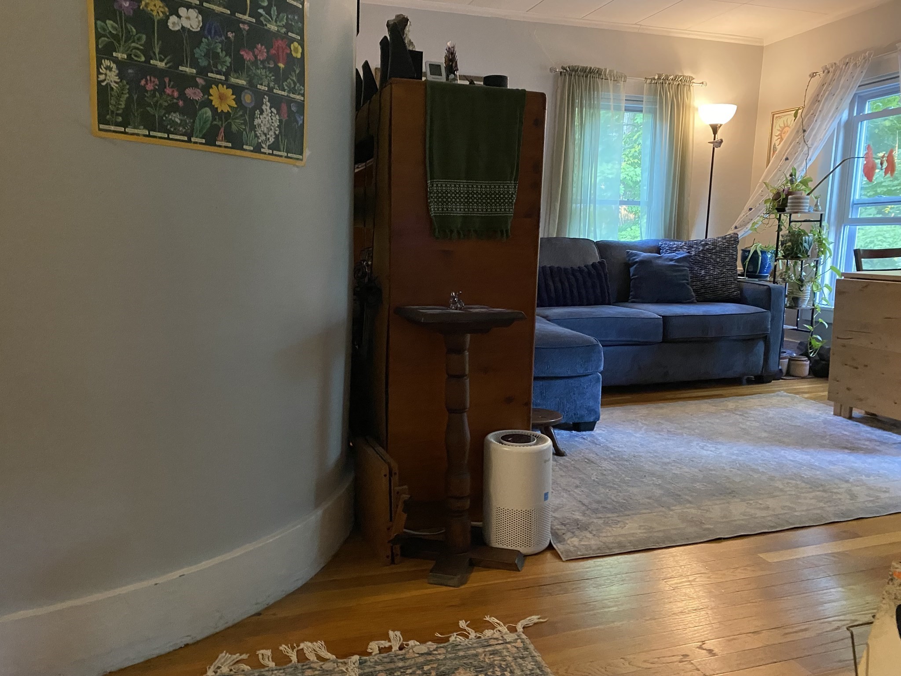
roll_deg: -0.7
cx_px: 450
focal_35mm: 26
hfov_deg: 67.3
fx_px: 677
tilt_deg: -9.3
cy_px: 338
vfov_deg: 53.1
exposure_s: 1/30
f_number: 1.8
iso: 800
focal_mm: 4.25
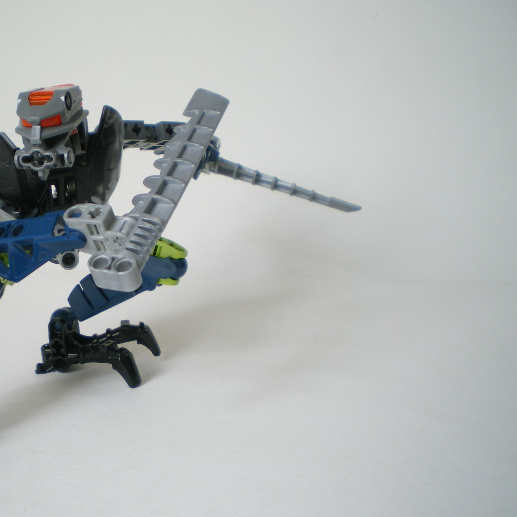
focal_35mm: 49
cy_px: 277
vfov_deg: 34.7
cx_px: 132
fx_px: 828
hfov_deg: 34.0
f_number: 3.1
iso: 64
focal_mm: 6.3
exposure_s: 1/50
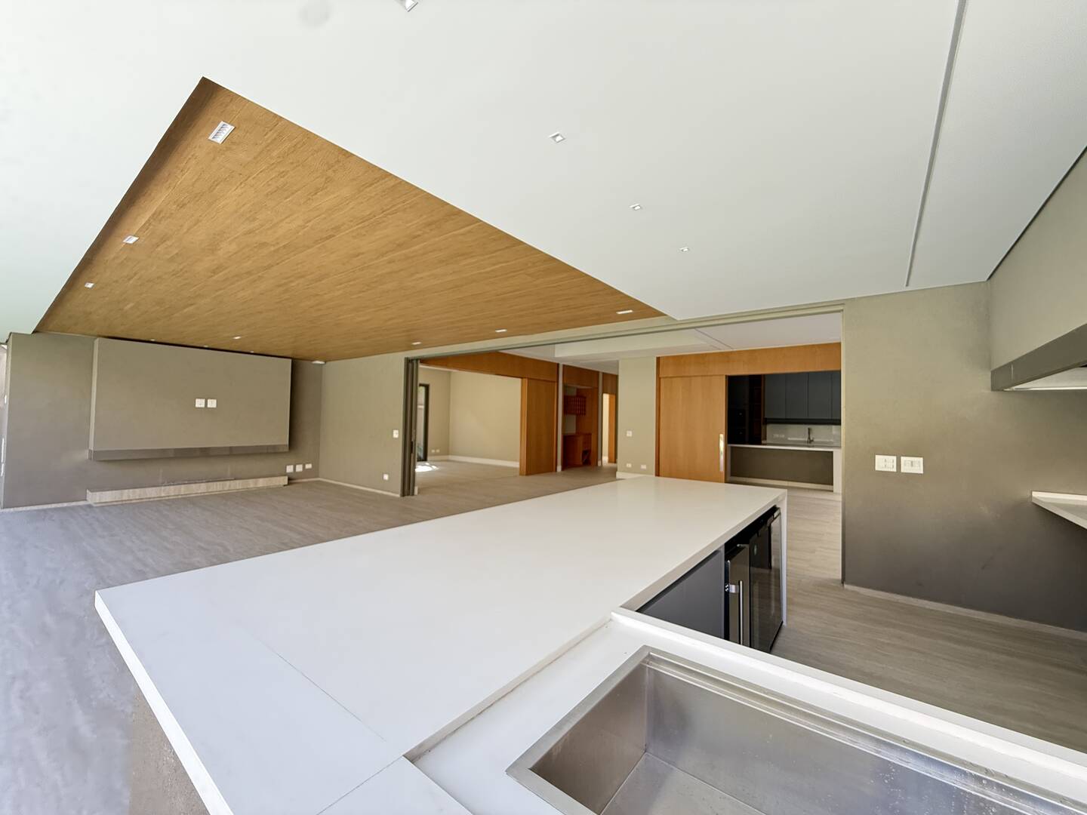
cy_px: 408
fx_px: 440
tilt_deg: +2.6
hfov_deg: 102.1
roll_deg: -1.3
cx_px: 544
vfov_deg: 85.7
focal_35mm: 14
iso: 160
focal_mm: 2.22
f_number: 2.2
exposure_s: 1/99
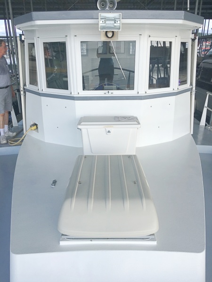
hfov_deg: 48.2
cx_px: 106
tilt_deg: -20.6
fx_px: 237
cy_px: 141
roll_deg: -0.9
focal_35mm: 29
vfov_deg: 61.7
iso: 25
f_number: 2.2
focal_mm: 4.15
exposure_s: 1/615
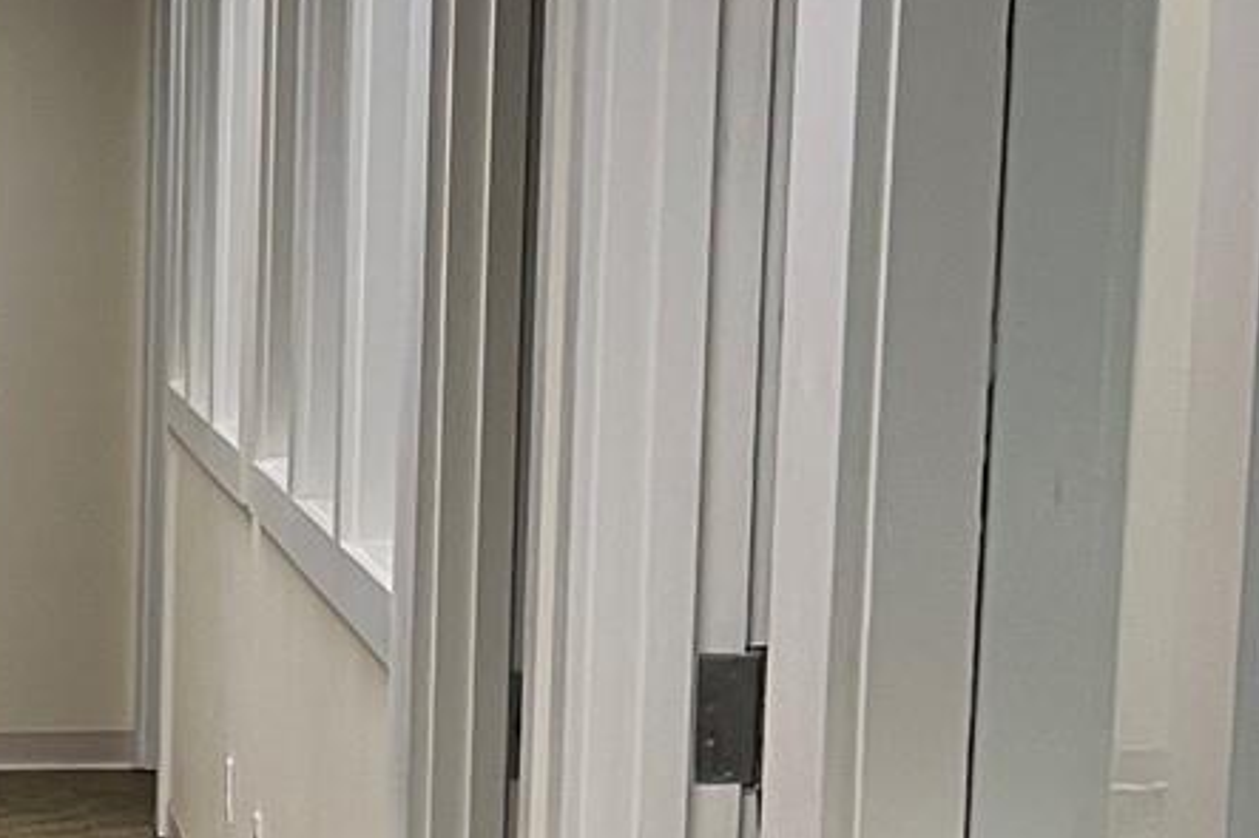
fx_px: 4370
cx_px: -1174
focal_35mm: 125
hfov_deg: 14.1
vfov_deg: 10.9
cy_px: 798
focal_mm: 5.1
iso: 80
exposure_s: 1/60
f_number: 1.6
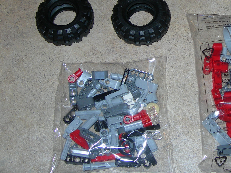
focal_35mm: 71
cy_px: 38
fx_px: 474
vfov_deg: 20.5
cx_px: 200
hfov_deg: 26.6
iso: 50
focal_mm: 7.8
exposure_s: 1/60.1
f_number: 2.8
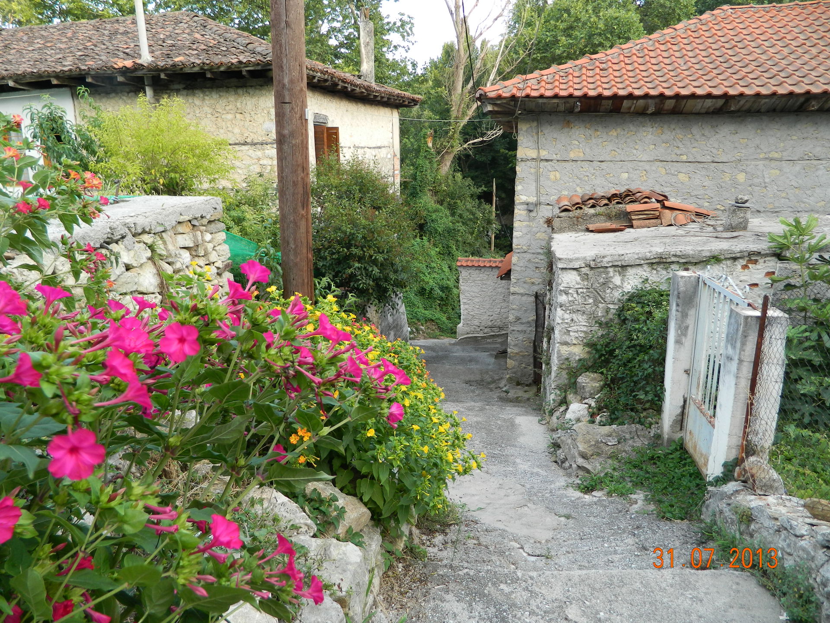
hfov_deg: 69.4
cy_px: 312
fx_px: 599
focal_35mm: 25
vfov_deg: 54.9
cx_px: 415
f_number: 3.1
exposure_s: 1/80
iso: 80
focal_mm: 4.5
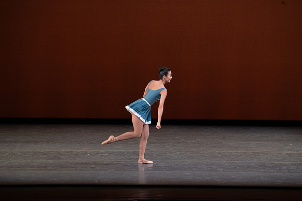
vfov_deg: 4.8
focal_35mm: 288
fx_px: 2416
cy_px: 100
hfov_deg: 7.2
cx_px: 151
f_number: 9
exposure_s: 1/400
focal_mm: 288
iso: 5000
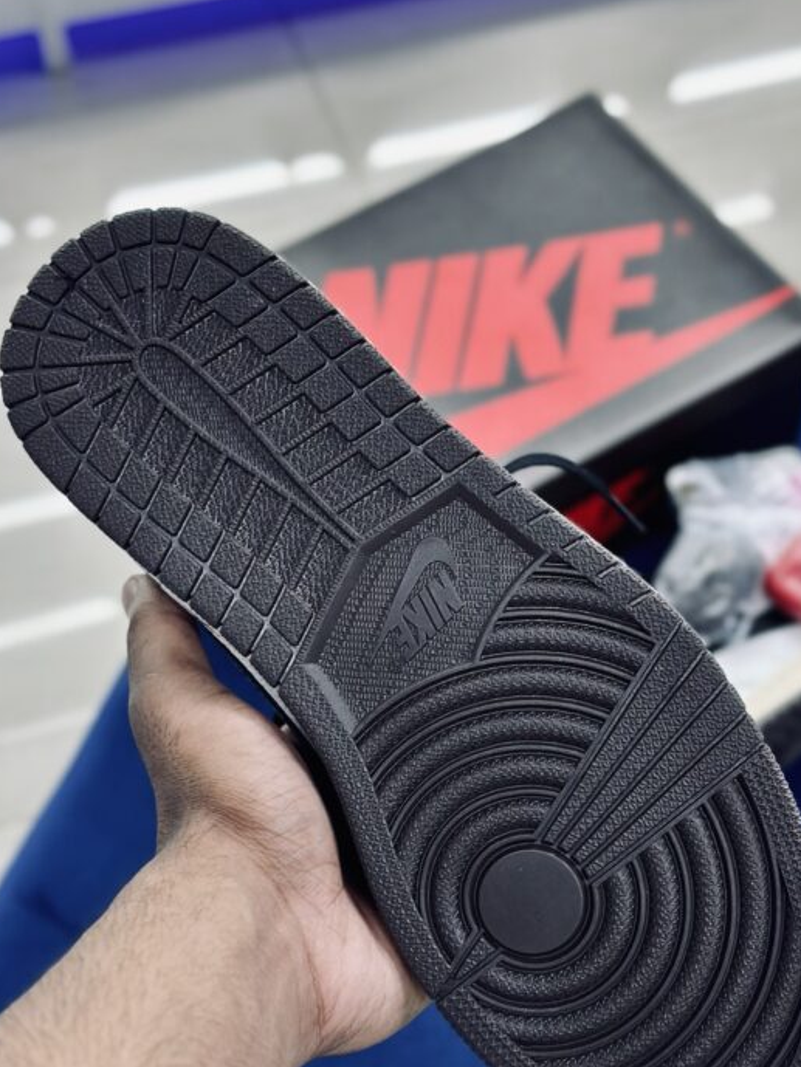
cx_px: 457
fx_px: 2005
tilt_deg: -53.6
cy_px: 678
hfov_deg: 22.6
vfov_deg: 29.7
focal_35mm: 65
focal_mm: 6.86
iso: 125
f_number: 1.78
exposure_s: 1/100
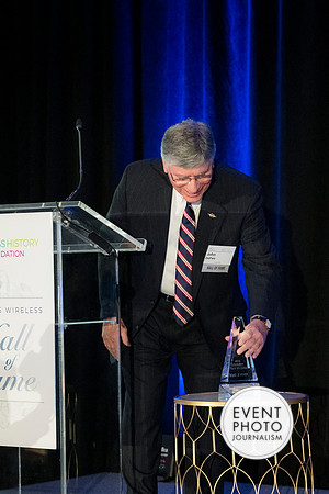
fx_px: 1535
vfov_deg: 18.3
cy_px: 247
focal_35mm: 112
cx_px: 164
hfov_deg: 12.2
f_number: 4
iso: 10000
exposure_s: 1/125
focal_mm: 75
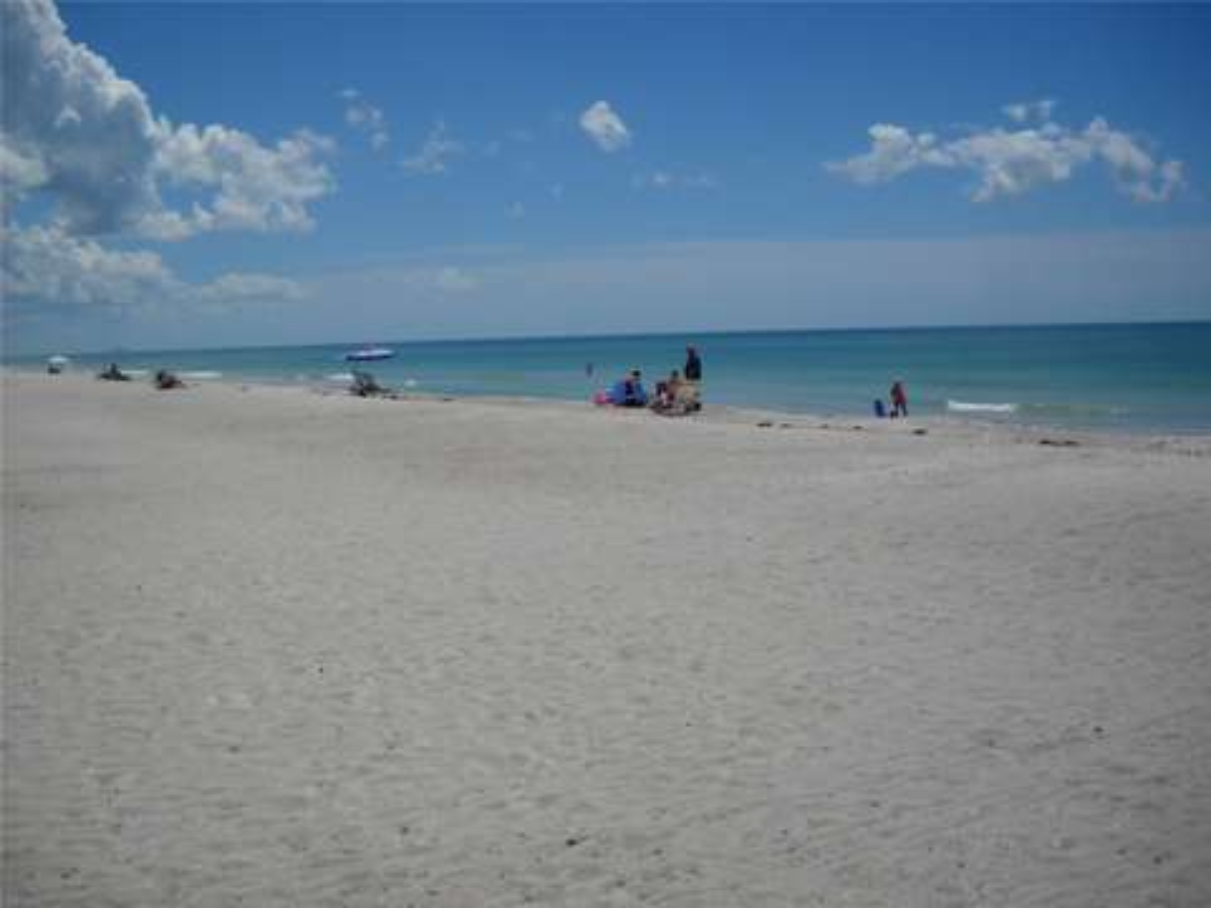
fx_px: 1434
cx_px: 606
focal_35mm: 41
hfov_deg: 45.8
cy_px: 454
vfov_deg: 35.1
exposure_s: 1/957
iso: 64
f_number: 5.5
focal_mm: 6.72
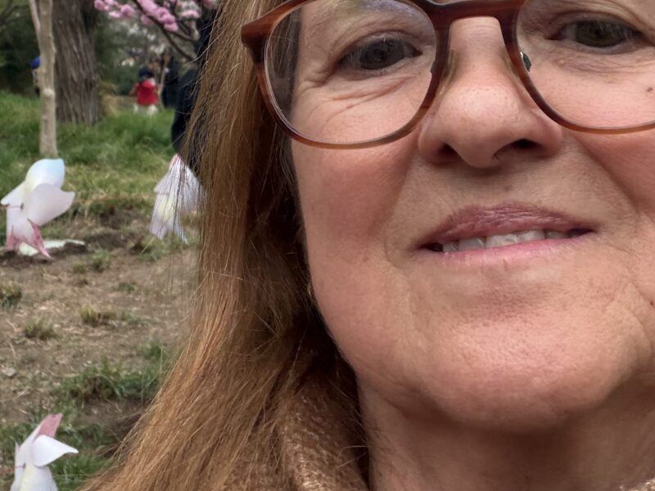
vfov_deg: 25.9
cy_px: 27
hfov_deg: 35.5
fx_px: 1022
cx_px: 285
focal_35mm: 54
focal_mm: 2.71
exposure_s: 1/138
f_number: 1.9
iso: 40
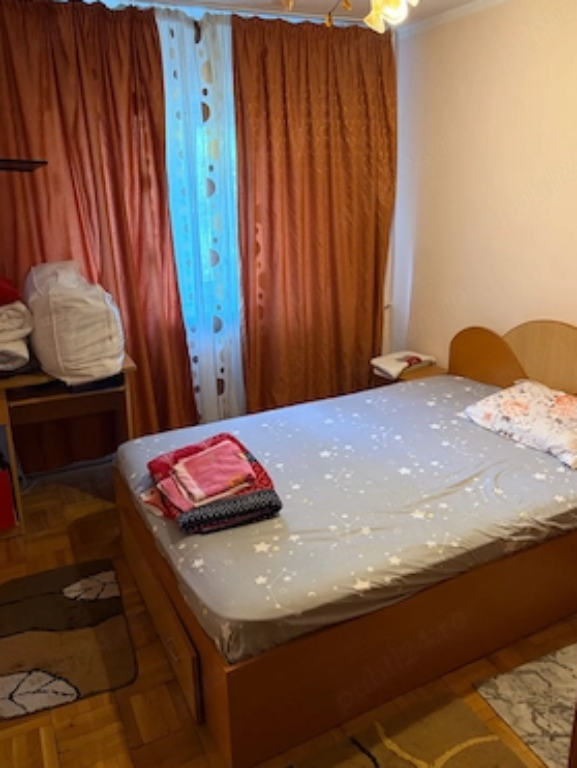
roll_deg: +2.1
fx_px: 621
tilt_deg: -14.2
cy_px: 362
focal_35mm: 28
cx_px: 281
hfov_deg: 49.8
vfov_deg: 63.3
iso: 250
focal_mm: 5.96
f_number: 1.6
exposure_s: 1/50
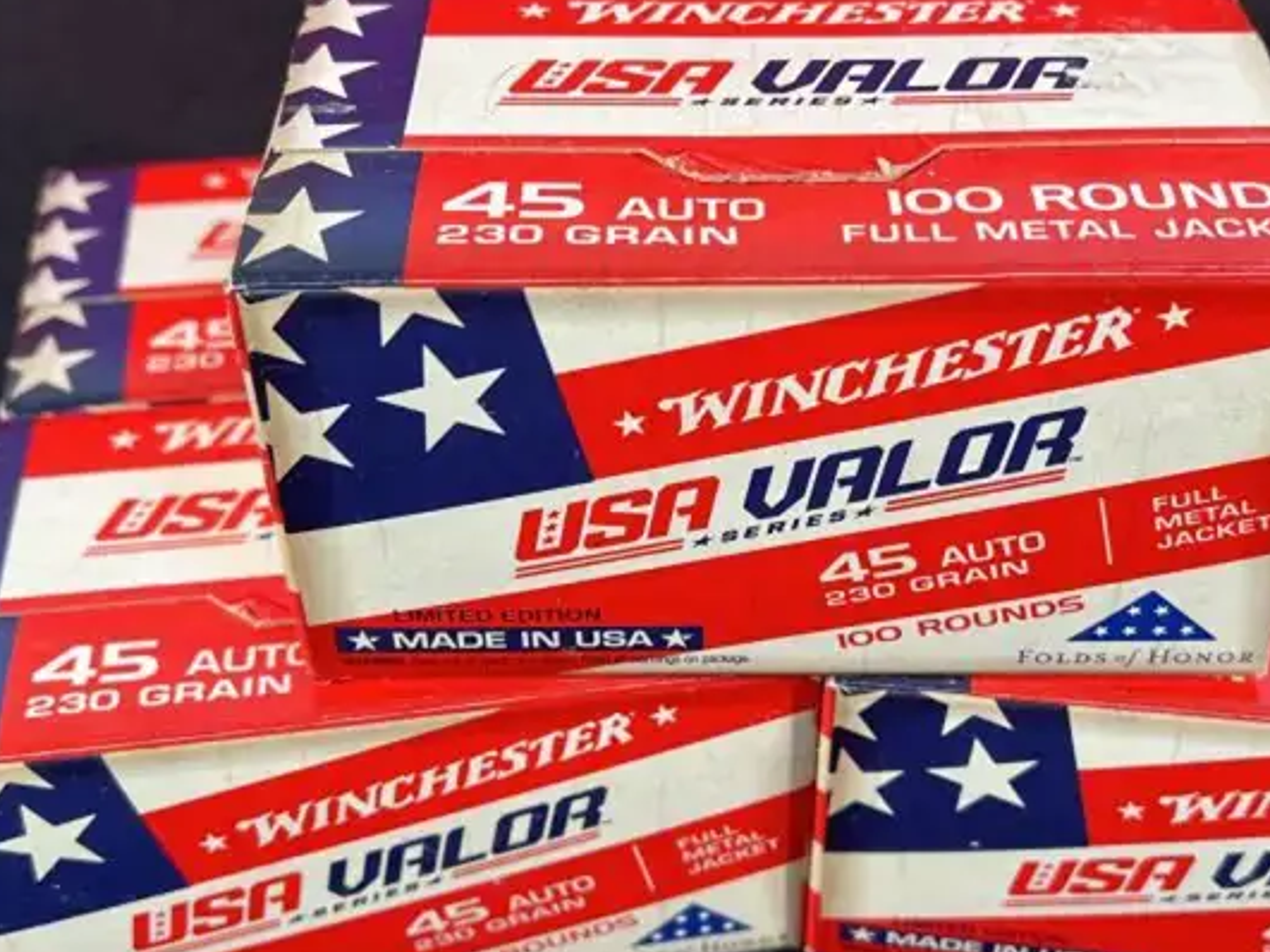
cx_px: 729
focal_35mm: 47
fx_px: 1724
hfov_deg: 40.3
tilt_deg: -40.9
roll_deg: -1.8
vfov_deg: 30.8
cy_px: 368
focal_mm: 5.7
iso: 50
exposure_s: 1/120
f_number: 1.5
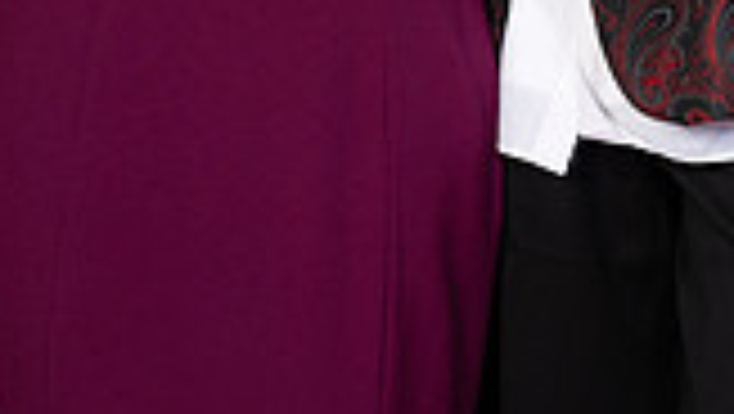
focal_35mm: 246
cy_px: -504
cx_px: 473
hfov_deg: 8.8
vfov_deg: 4.8
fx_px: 4792
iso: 320
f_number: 8
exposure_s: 1/125
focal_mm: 85
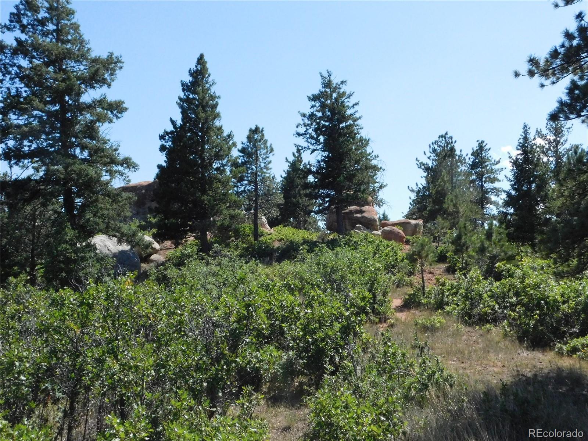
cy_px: 220
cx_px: 294
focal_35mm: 36
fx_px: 612
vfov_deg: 39.7
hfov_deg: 51.4
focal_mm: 6.3
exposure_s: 1/1500
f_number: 7
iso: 800
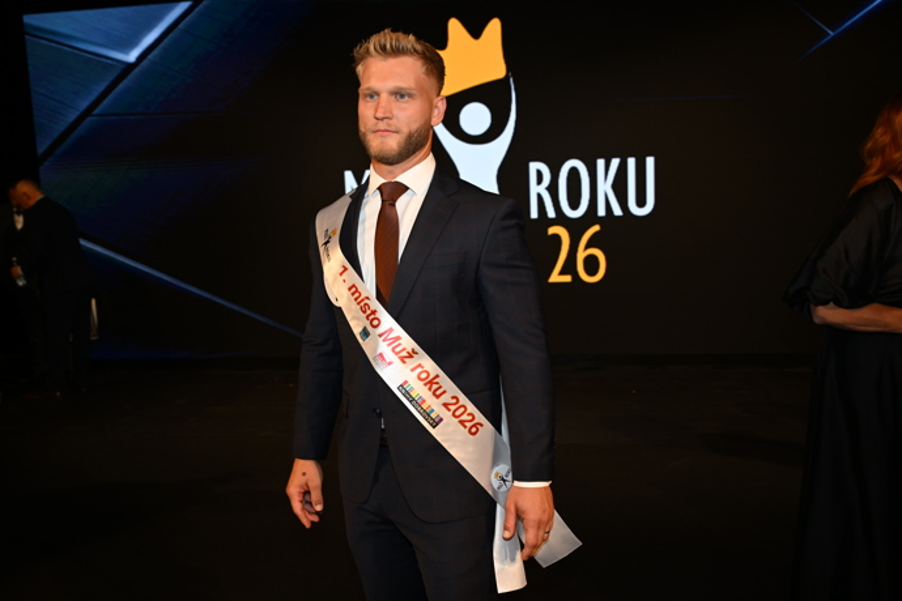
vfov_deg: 41.1
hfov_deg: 58.7
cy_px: 300
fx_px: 802
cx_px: 451
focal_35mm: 32
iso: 1250
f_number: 5.6
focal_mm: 32
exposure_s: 1/320
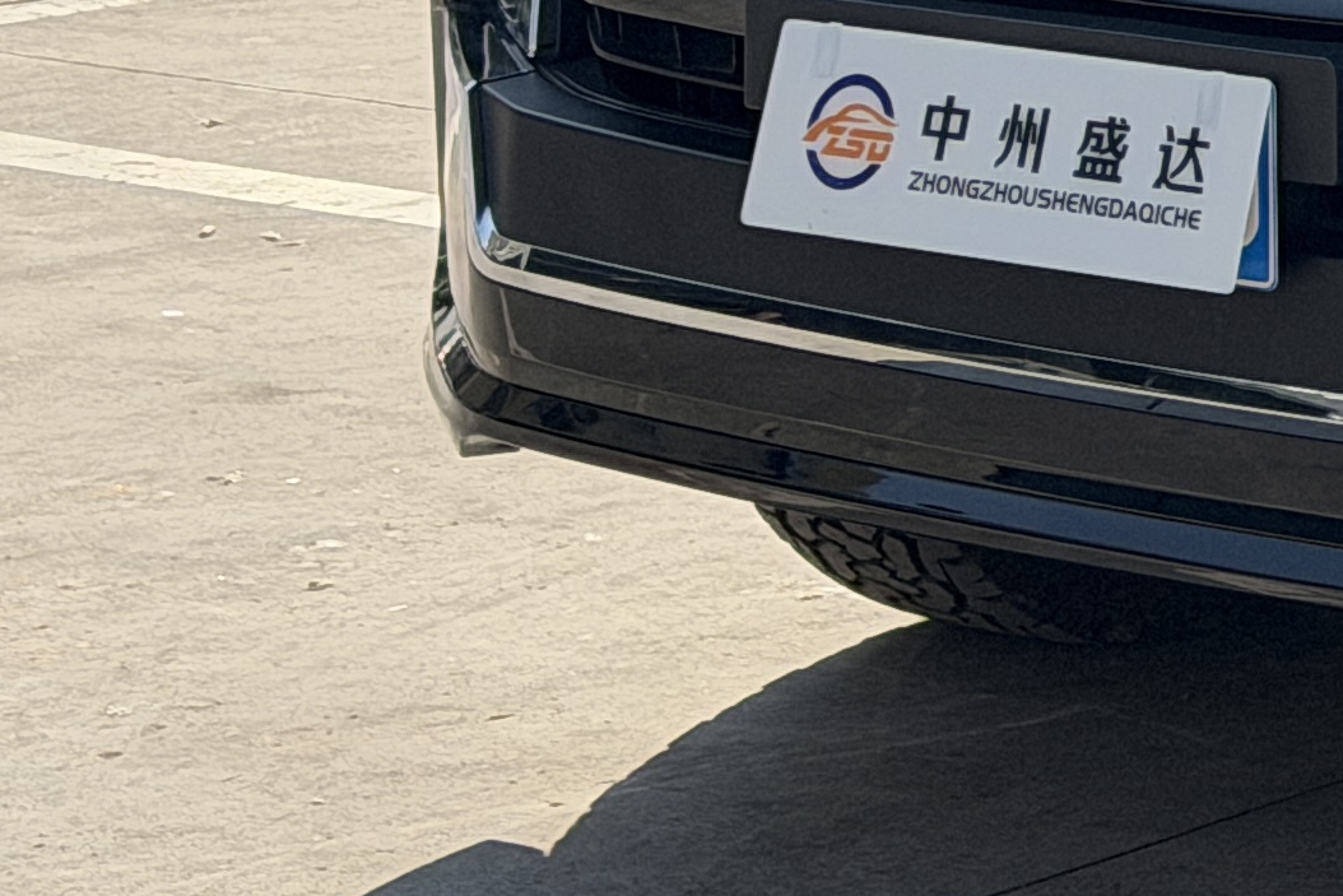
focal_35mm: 191
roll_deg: -0.1
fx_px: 7126
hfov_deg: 10.1
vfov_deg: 7.0
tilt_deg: -1.8
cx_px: 2496
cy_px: -795
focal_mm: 6.76
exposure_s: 1/2762
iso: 80
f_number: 1.78
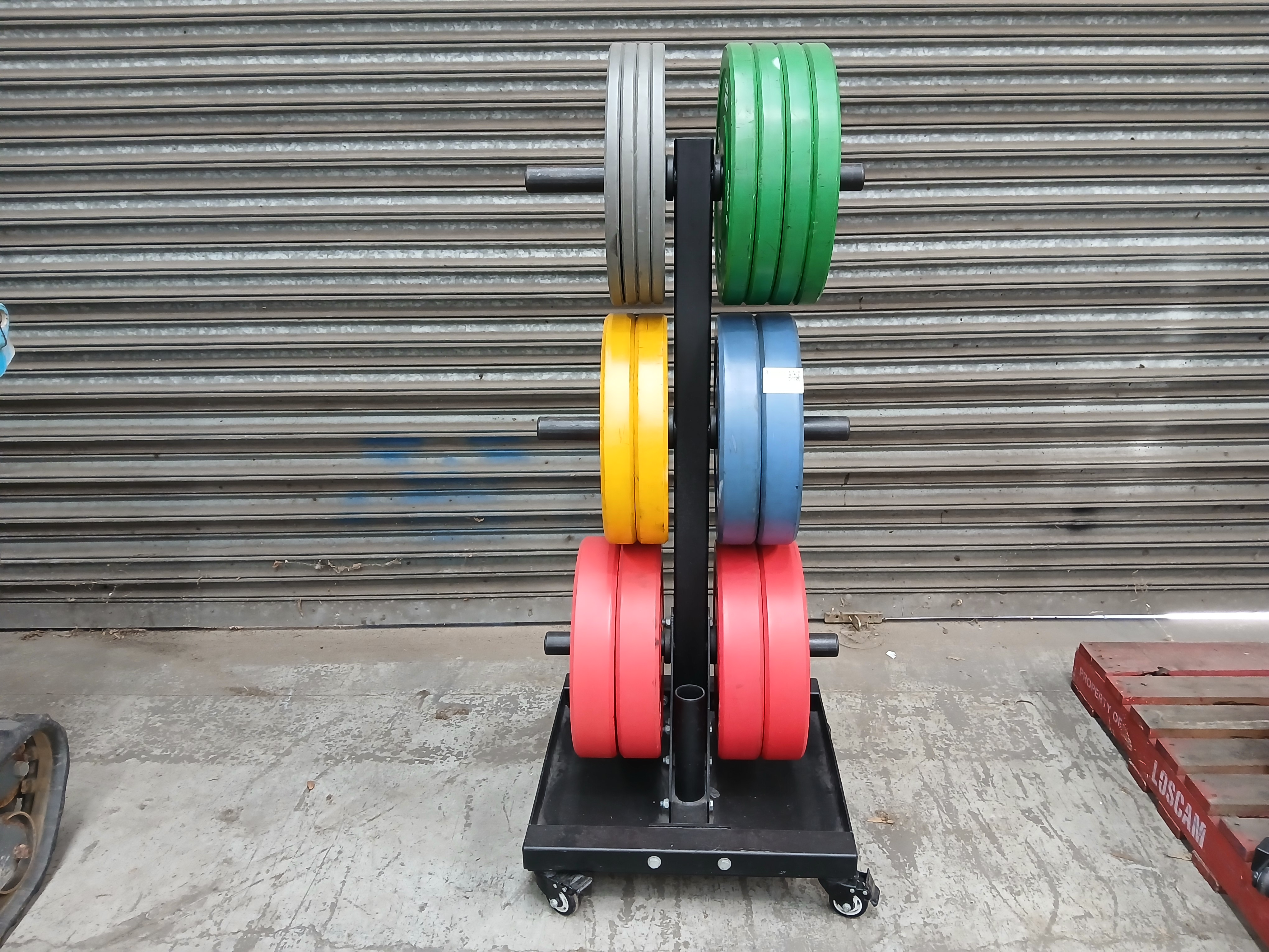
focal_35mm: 26
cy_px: 476
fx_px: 953
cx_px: 634
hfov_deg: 67.3
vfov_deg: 53.1
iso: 250
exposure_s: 1/50
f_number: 1.8
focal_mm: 3.98
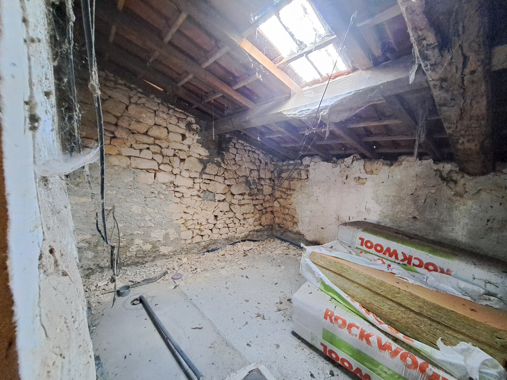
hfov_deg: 106.2
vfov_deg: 89.9
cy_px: 190
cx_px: 254
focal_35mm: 13
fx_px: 190
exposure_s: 1/20
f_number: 2.2
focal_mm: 1.74
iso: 500
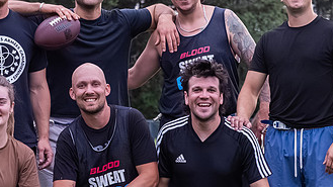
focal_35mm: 247
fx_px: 2181
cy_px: 122
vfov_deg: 4.9
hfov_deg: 8.7
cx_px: 101
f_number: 4
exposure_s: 1/1250
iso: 6400
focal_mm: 57
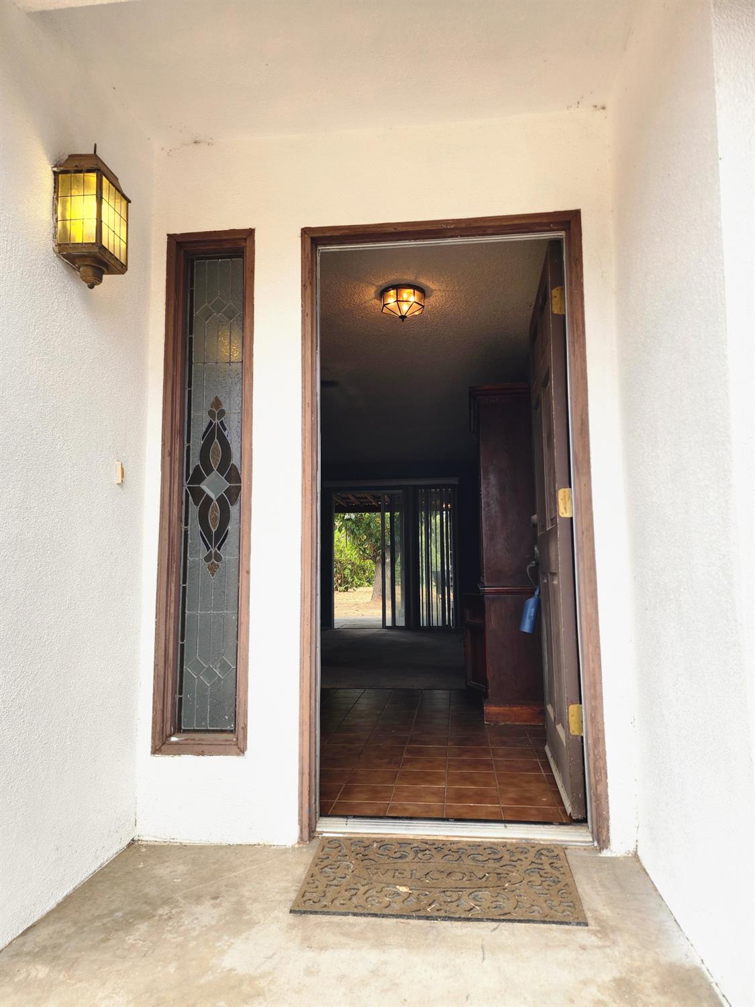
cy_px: 504
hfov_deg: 58.9
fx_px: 669
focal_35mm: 23
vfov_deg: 73.9
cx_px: 378
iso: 12
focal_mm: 6.4
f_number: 1.8
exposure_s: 1/137
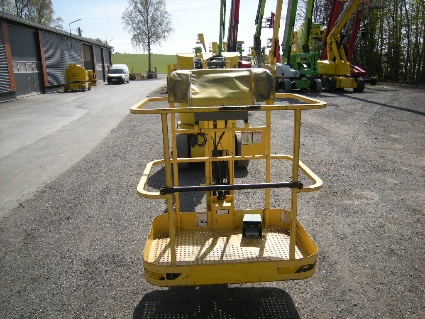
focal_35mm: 28
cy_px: 160
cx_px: 212
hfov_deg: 63.4
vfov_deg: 49.7
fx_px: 344
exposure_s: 1/232
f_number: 5.6
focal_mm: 4.7
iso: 64
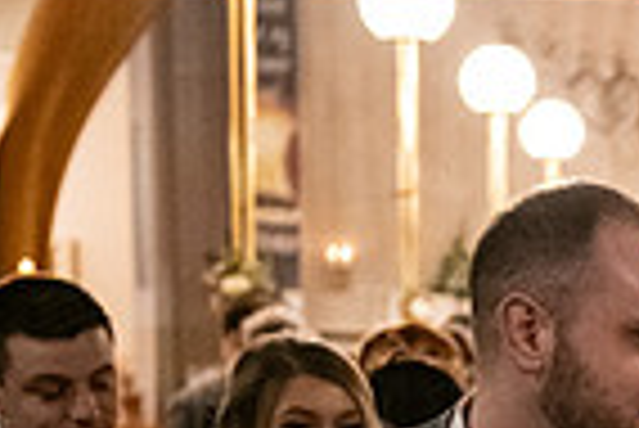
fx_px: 3483
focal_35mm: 196
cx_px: 1256
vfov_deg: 6.8
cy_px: 773
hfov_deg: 9.8
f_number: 3.5
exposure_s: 1/160
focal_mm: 48
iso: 2500
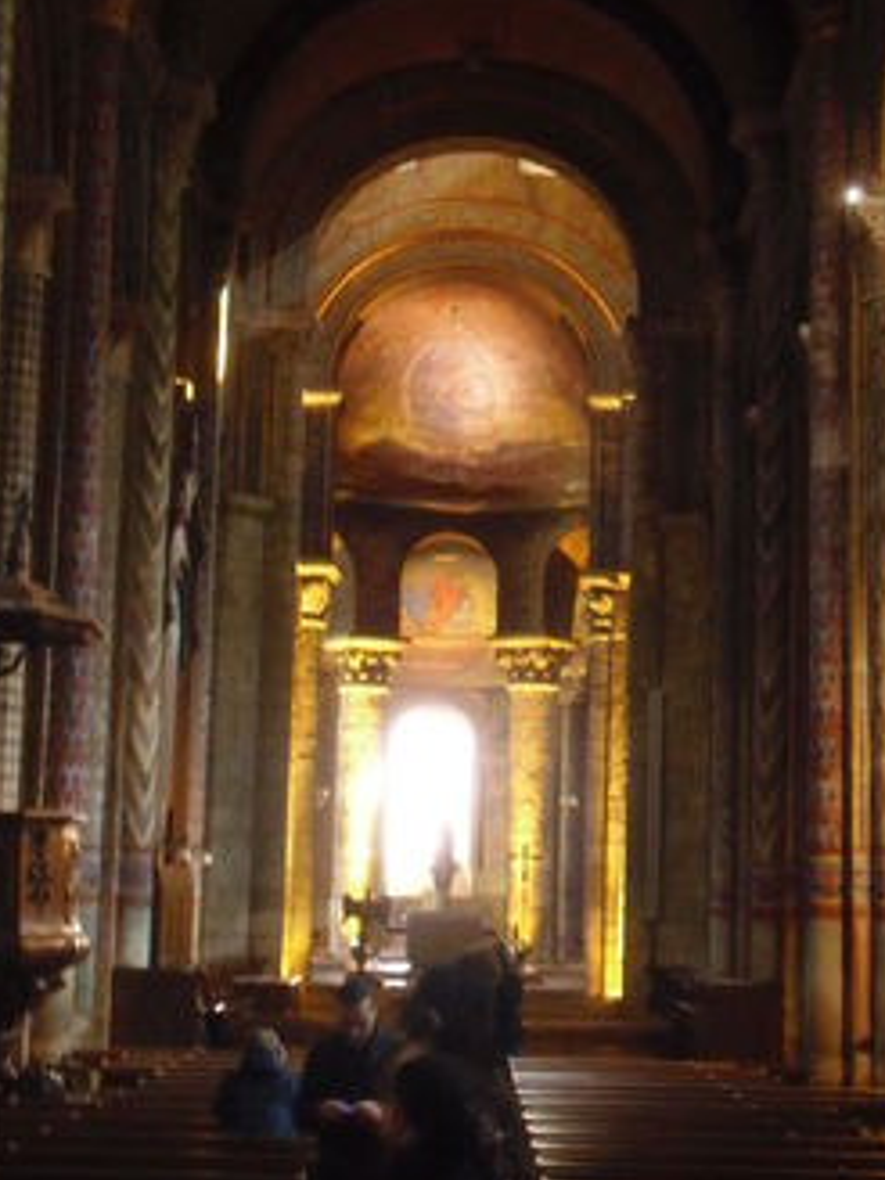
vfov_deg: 29.0
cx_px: 457
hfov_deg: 21.9
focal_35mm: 67
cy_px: 532
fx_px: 2284
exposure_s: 1/3.33
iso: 400
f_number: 3.7
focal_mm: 9.3
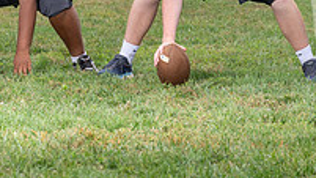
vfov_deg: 4.3
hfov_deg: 7.7
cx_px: 255
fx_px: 2346
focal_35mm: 280
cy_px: -28
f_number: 5.6
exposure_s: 1/250
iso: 80
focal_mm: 75
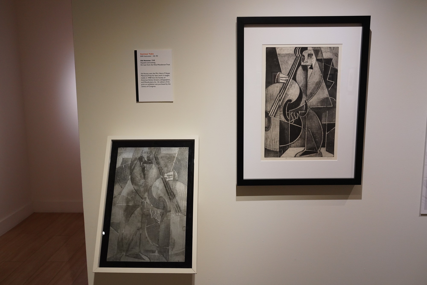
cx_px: 214
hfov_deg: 58.7
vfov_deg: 41.1
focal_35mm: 32
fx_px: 380
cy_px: 142
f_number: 8
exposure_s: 1/100
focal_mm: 32
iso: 3200
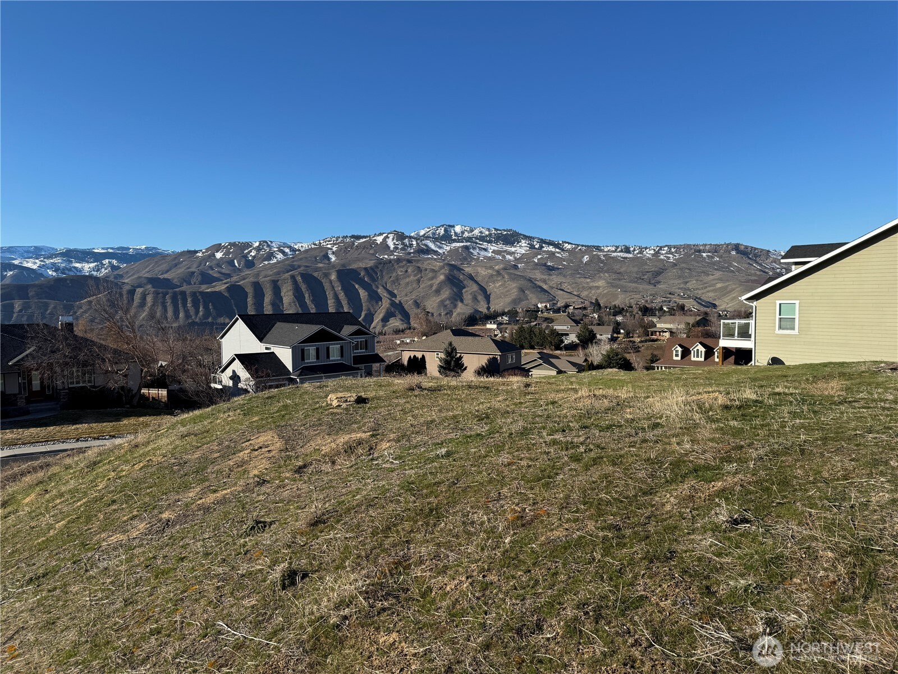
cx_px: 449
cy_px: 337
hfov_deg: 71.6
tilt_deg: -3.5
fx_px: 623
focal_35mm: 24
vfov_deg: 56.8
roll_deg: +1.1
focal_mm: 6.76
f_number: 1.78
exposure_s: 1/4608
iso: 80
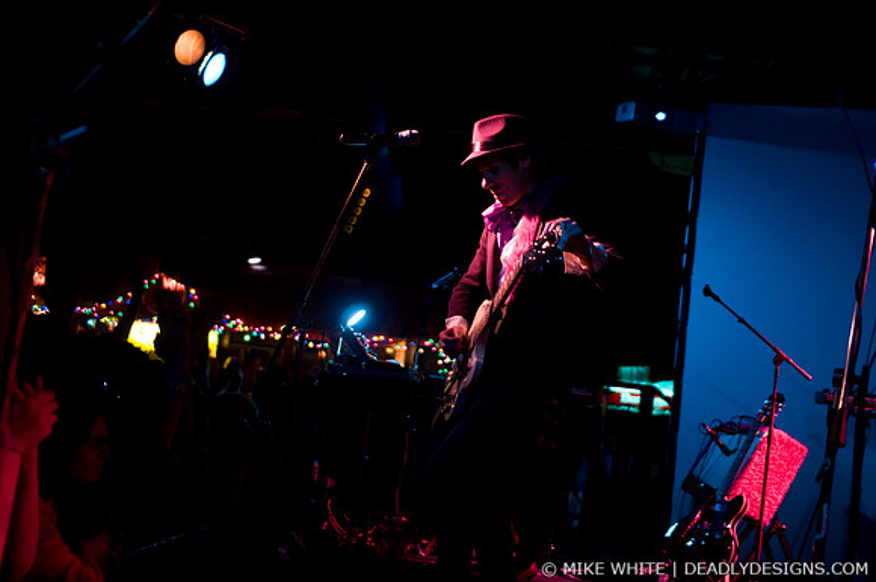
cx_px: 438
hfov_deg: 43.7
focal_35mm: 45
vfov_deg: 29.8
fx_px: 1093
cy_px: 291
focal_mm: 30
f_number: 1.4
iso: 1000
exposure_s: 1/100
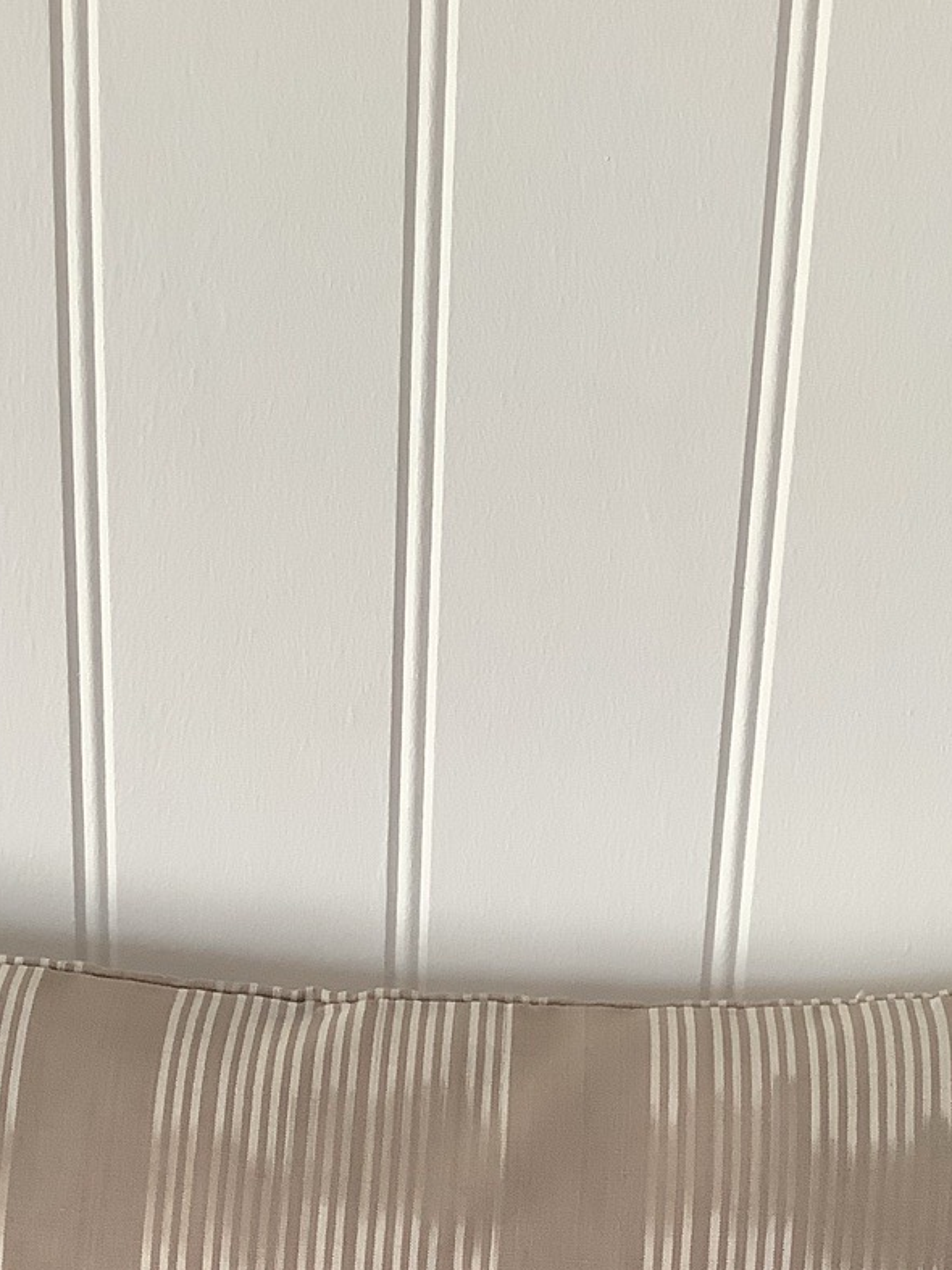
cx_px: 418
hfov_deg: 23.3
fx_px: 2311
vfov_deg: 29.2
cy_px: 1188
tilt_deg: -20.7
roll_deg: -1.7
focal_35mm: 63
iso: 80
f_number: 2.4
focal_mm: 3.3
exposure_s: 1/60
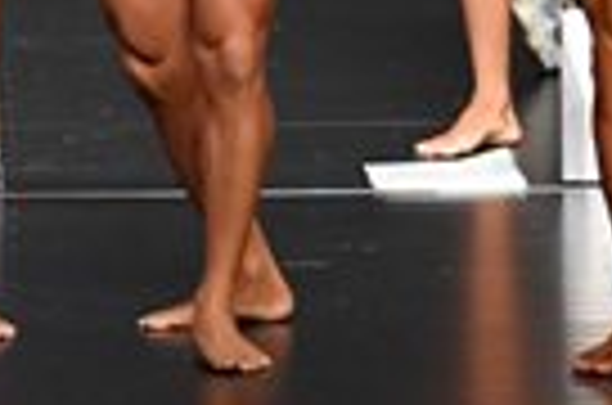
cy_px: -140
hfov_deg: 2.3
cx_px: -389
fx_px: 15213
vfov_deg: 1.5
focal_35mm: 897
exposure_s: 1/400
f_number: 5.6
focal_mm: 105
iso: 4000
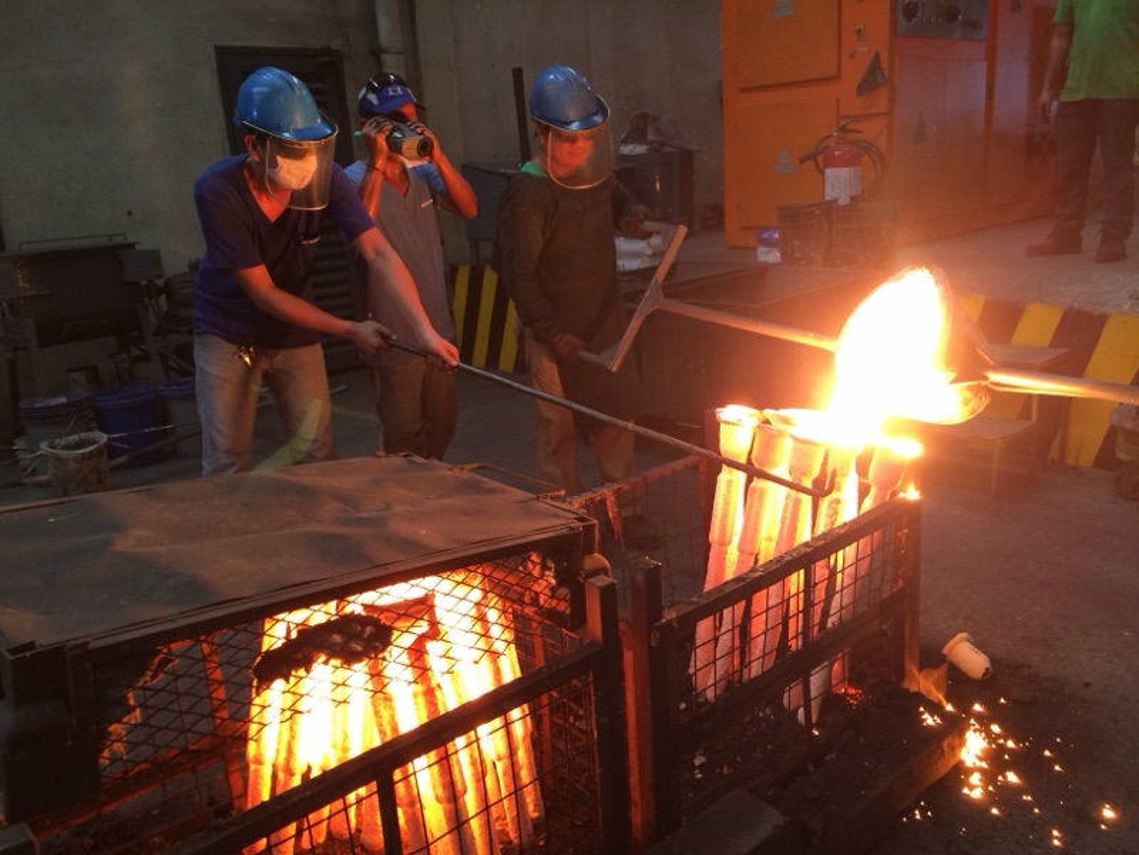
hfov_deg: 61.7
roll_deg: +2.9
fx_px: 954
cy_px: 428
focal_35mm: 29
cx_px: 570
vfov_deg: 48.2
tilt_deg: -15.9
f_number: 2.2
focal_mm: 4.15
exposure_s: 1/30
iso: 125
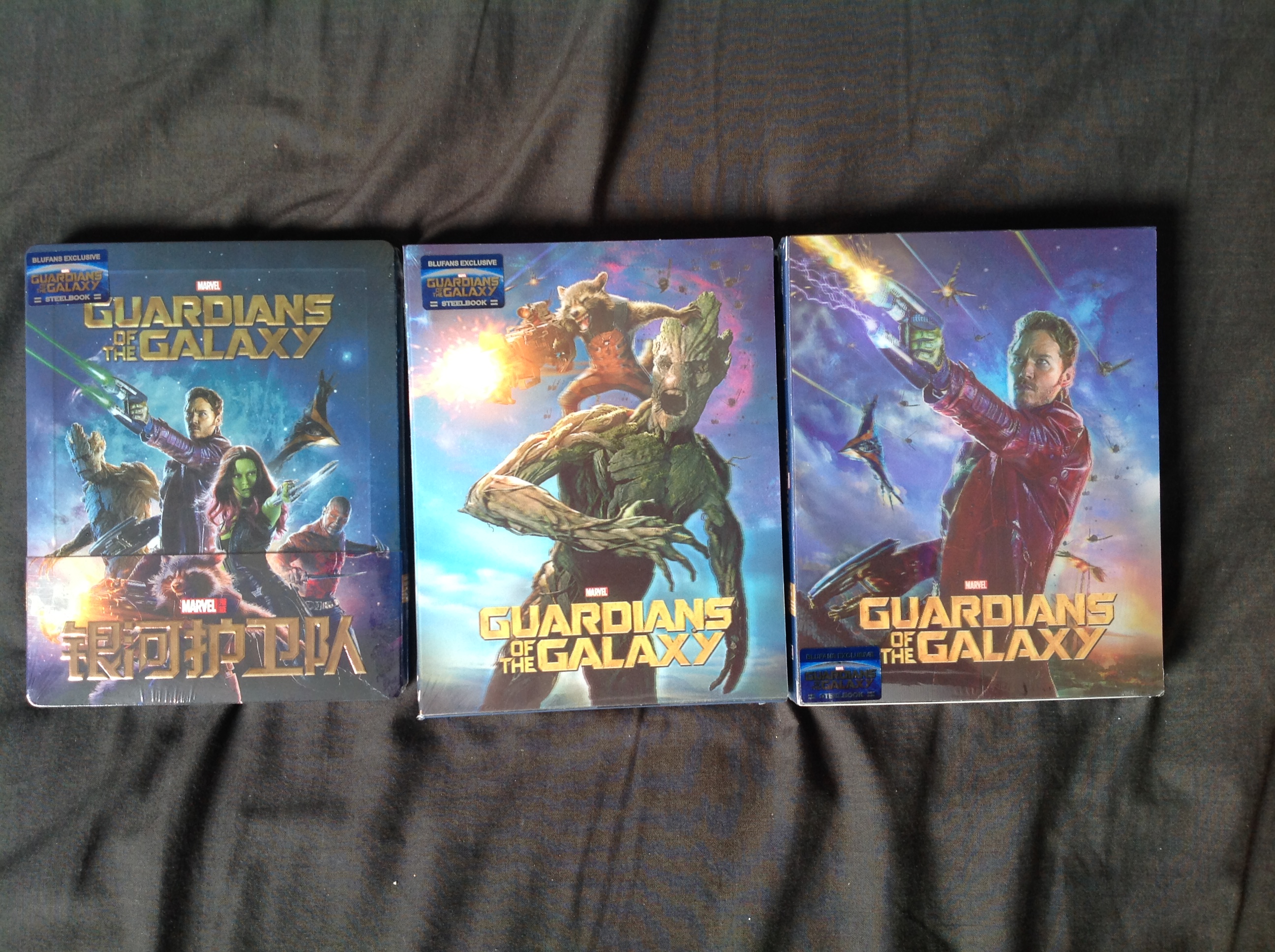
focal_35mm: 35
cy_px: 476
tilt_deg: -88.6
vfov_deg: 40.6
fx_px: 1287
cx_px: 638
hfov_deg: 52.7
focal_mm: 4.28
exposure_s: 1/15
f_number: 2.4
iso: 64
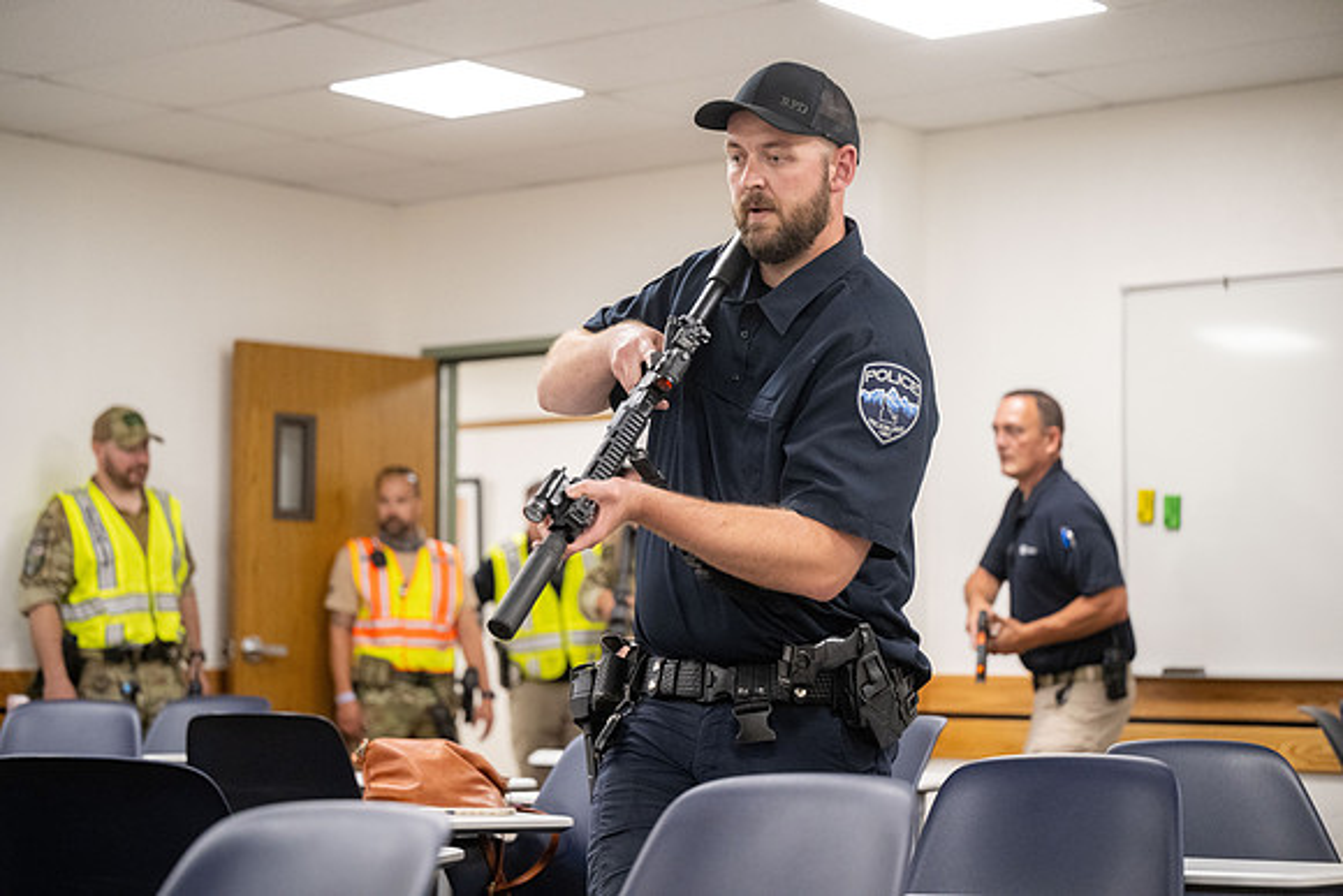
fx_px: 2612
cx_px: 672
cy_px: 448
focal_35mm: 70
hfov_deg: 28.8
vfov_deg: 19.5
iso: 3200
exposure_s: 1/400
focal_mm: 70
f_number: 2.8
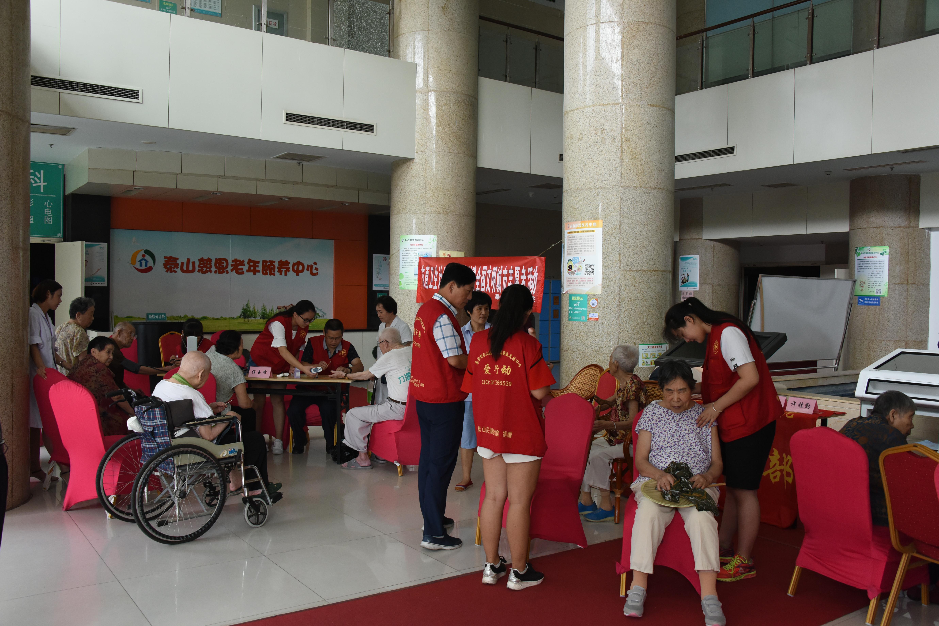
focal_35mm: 32
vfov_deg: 41.1
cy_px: 313
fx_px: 835
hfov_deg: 58.7
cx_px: 470
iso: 1600
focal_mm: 32
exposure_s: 1/200
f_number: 7.1
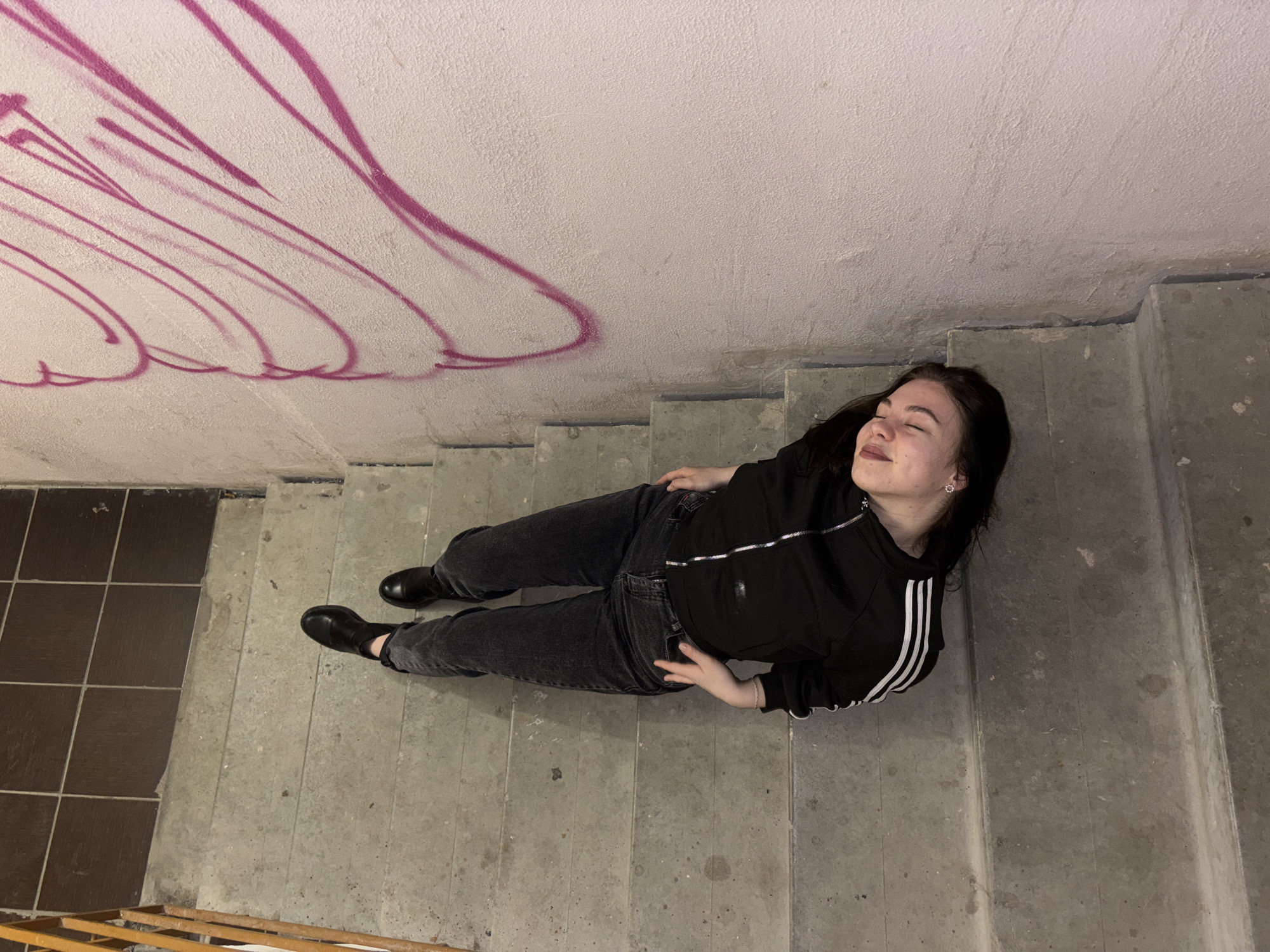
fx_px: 954
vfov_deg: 53.1
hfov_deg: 67.3
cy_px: 476
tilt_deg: -70.0
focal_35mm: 26
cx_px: 635
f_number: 1.6
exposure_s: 1/8
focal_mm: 5.96
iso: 100
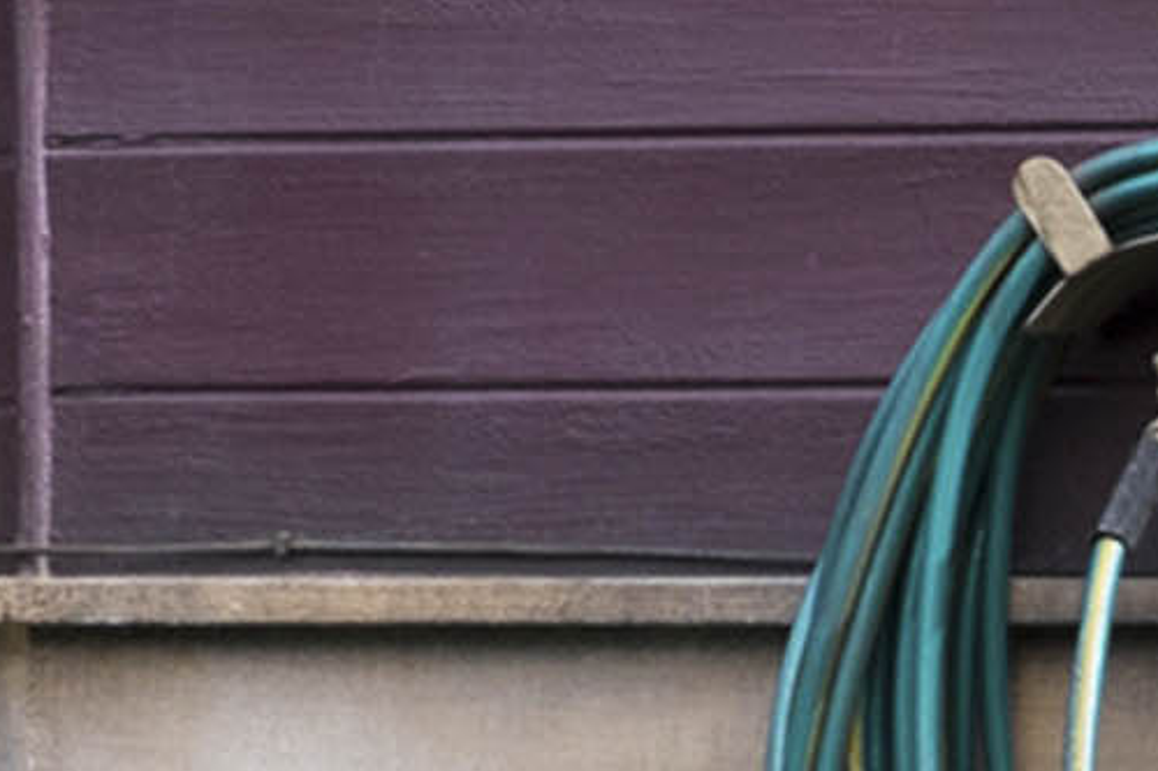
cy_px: 1586
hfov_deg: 6.9
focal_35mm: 282
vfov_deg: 4.8
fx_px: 9068
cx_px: 2721
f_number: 10
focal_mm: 31.5
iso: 500
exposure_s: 1/125
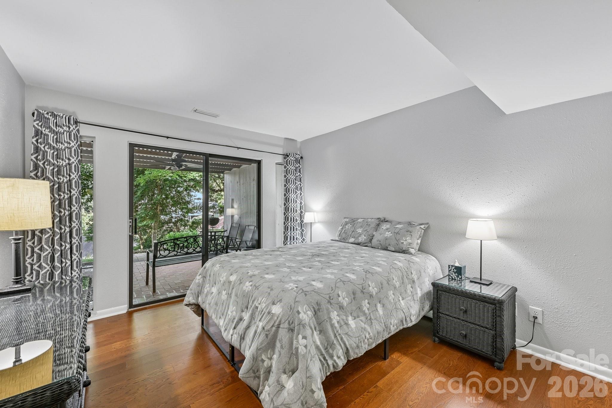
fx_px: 238
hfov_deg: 104.3
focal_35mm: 14
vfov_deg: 81.2
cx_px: 306
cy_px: 204
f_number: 8
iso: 400
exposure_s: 1/8
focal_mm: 14
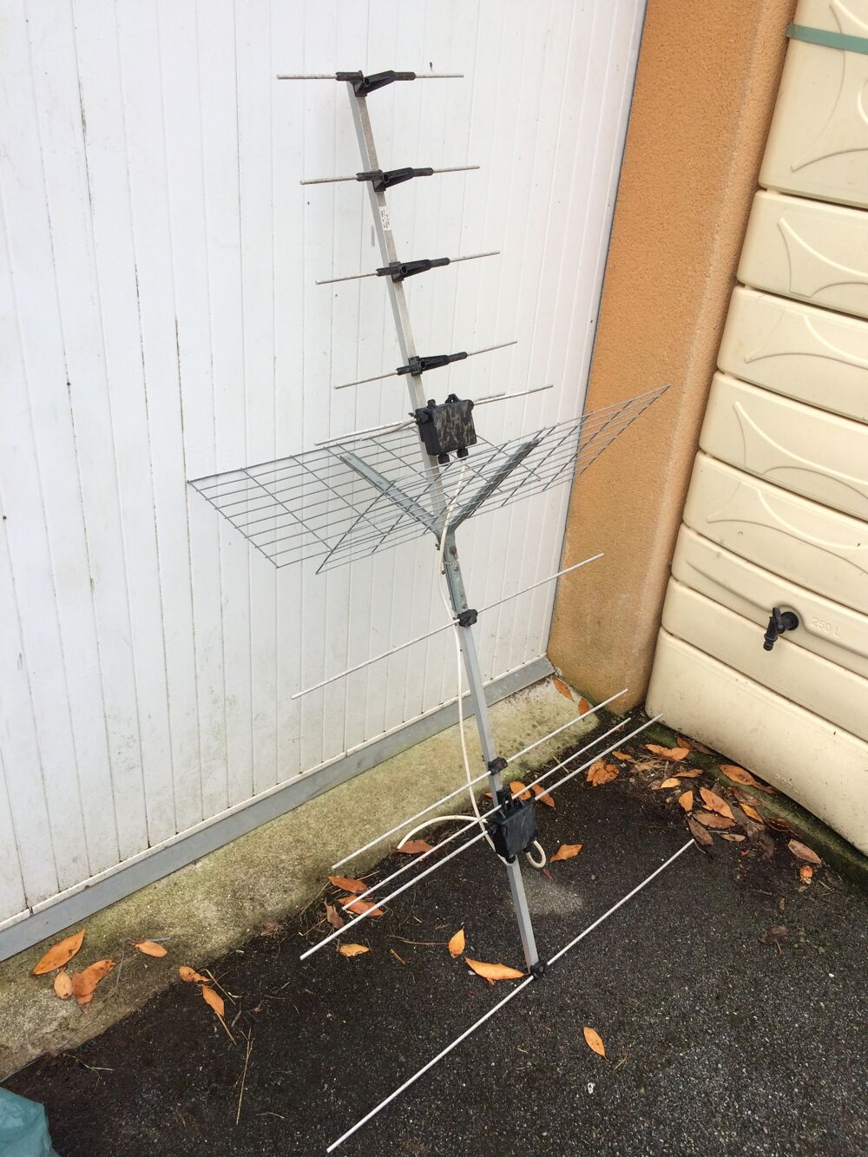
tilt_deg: -30.4
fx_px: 969
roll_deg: -5.0
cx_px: 434
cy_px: 578
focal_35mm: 29
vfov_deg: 61.7
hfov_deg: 48.2
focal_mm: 4.15
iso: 32
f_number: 2.2
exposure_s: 1/321
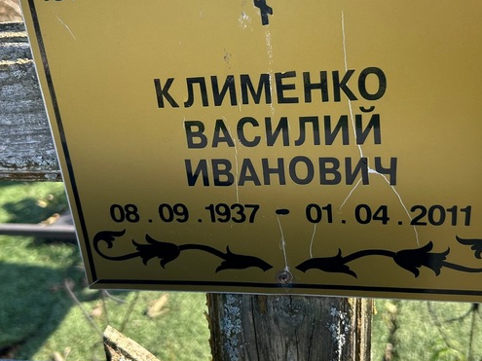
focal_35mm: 42
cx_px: 257
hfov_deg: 44.8
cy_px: 159
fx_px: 585
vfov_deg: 34.3
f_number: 1.5
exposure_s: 1/696
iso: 50
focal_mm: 5.7
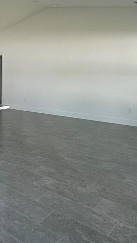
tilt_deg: -1.5
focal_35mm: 34
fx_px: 220
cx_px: -65
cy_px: 82
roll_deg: -0.1
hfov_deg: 26.1
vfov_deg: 56.8
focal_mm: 2.22
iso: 80
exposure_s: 1/120
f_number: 2.2
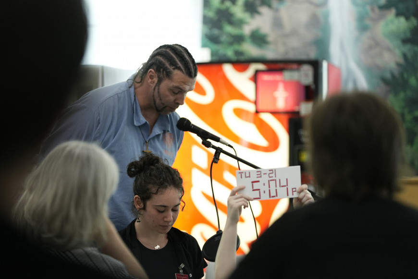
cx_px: 209
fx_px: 1905
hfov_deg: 12.5
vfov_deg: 8.4
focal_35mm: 164
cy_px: 140
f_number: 2.8
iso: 2500
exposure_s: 1/200
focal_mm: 164
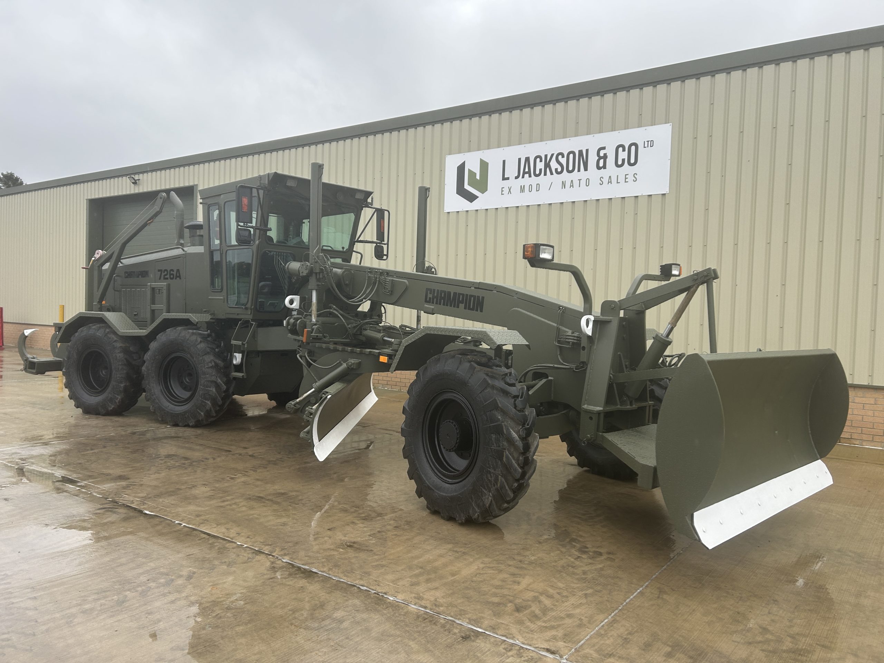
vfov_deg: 53.1
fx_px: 664
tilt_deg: -0.4
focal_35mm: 26
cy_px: 332
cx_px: 442
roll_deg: -1.6
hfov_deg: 67.3
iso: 50
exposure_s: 1/687
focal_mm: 5.7
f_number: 1.5
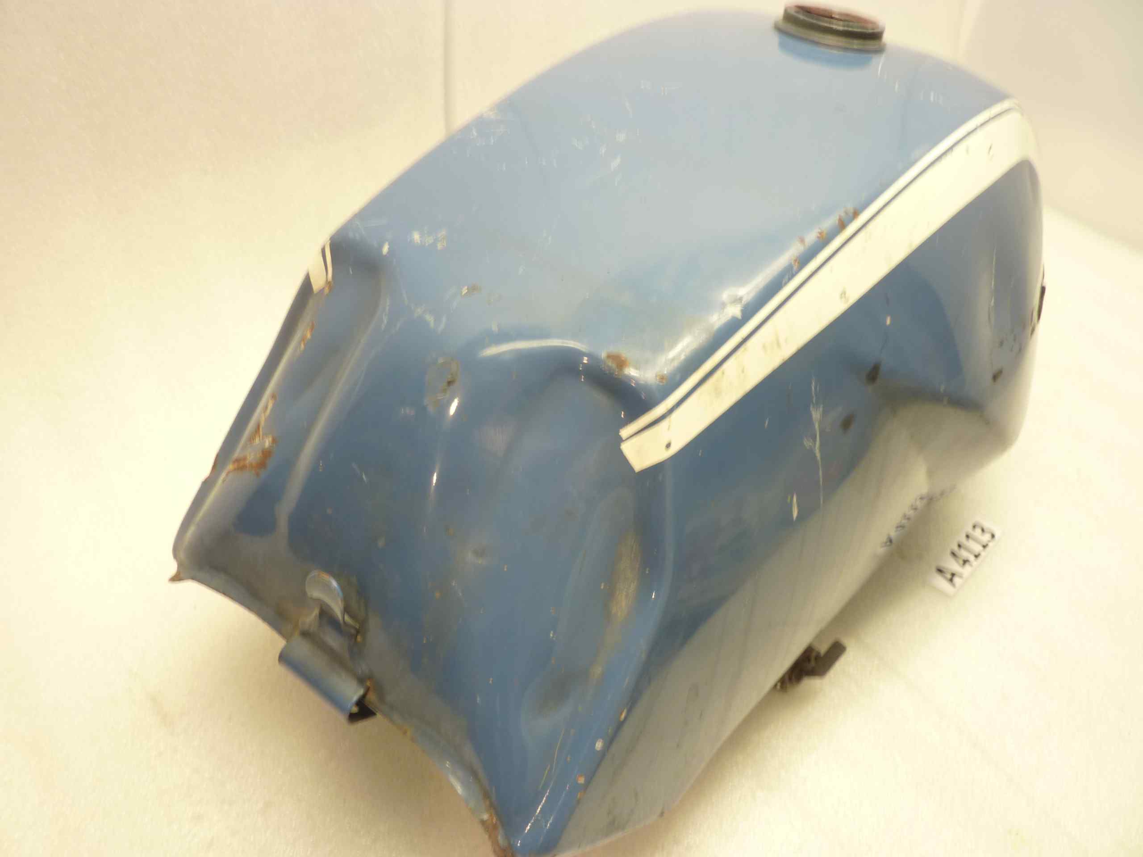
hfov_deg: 69.4
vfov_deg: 54.9
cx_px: 572
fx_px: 825
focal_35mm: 25
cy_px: 428
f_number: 3.3
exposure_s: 1/8
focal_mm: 4.1
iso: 125
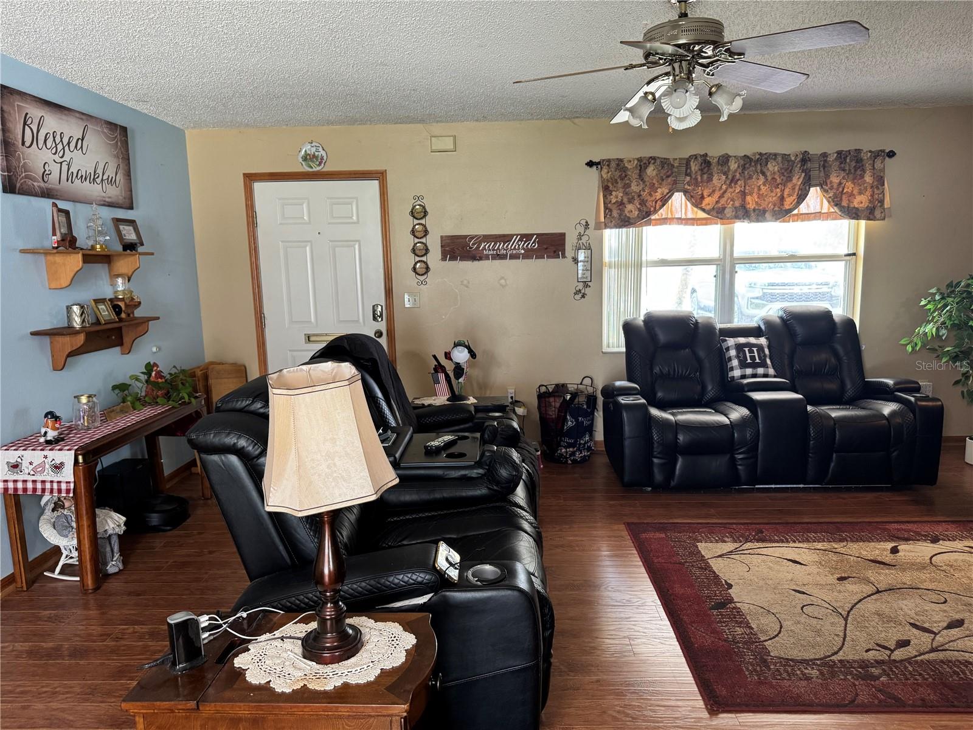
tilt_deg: -9.6
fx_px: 675
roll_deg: +1.6
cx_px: 486
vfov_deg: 56.8
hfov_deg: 71.6
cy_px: 365
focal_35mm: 24
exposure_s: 1/60
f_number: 1.78
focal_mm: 6.76
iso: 320
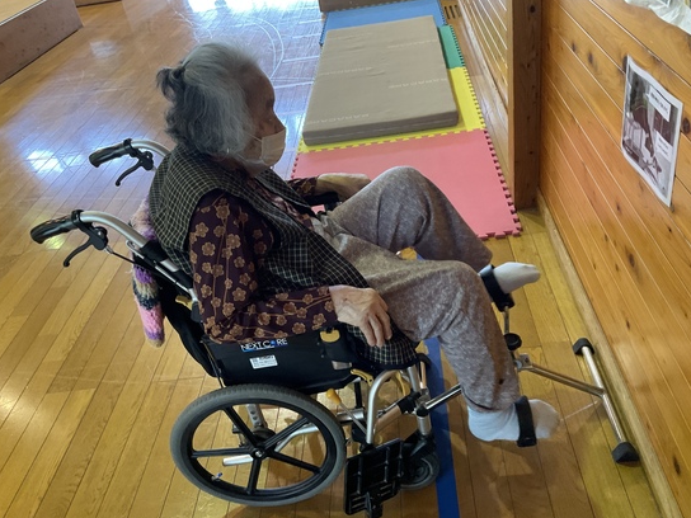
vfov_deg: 44.2
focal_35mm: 32
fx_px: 639
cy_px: 254
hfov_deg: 56.7
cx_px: 375
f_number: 1.8
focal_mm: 3
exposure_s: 1/60
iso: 160
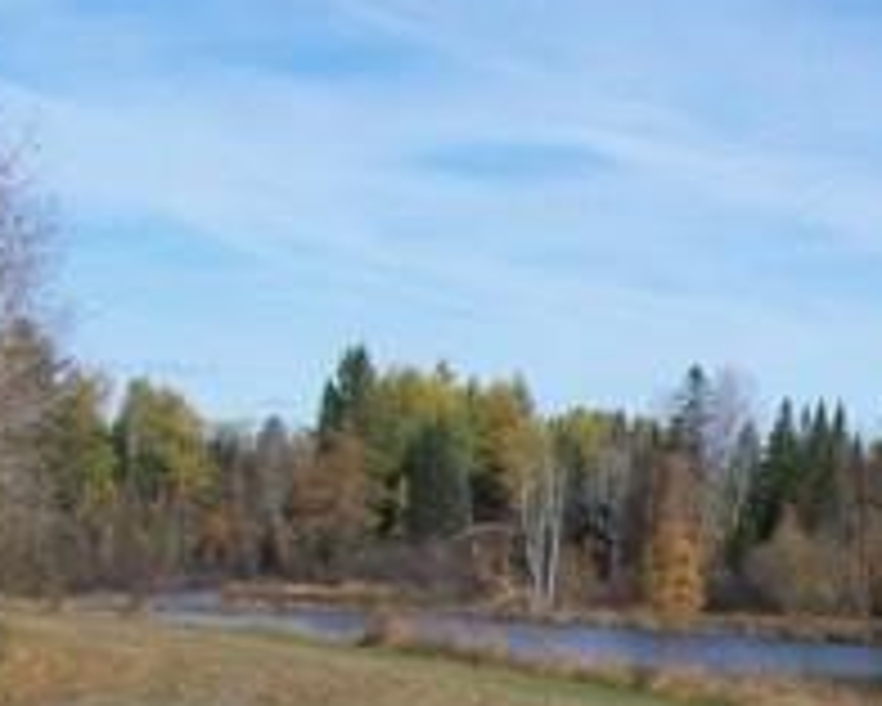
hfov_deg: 15.0
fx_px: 3160
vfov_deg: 12.4
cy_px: 863
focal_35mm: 121
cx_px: 1228
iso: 64
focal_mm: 6.3
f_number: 4
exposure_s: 1/640
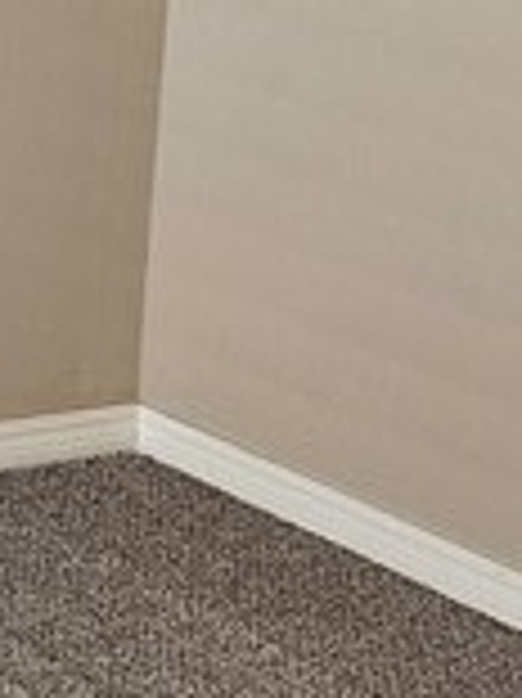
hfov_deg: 8.5
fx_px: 3060
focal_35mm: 152
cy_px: 72
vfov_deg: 12.9
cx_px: -914
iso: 320
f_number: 1.8
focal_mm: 5.4
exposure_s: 1/120
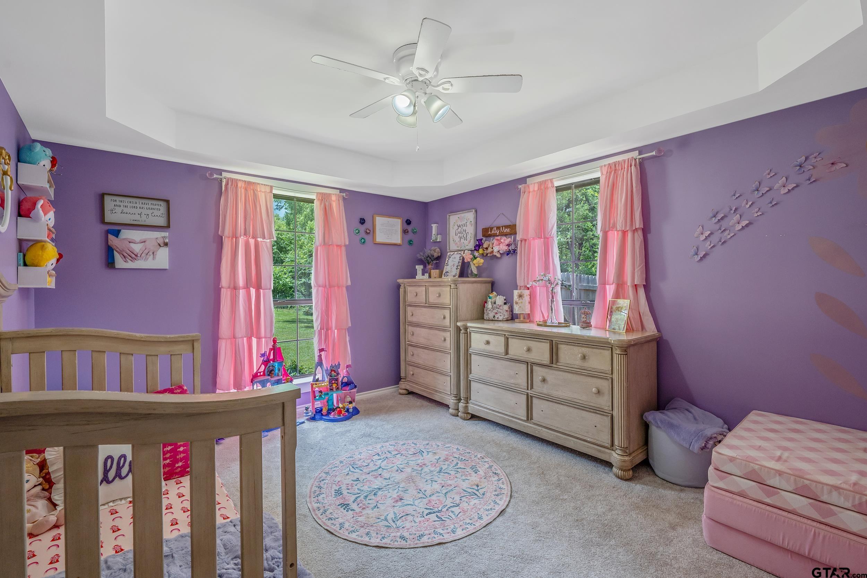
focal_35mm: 16
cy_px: 289
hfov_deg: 96.7
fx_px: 385
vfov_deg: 73.8
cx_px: 434
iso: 800
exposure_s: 1/40
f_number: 8
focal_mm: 16
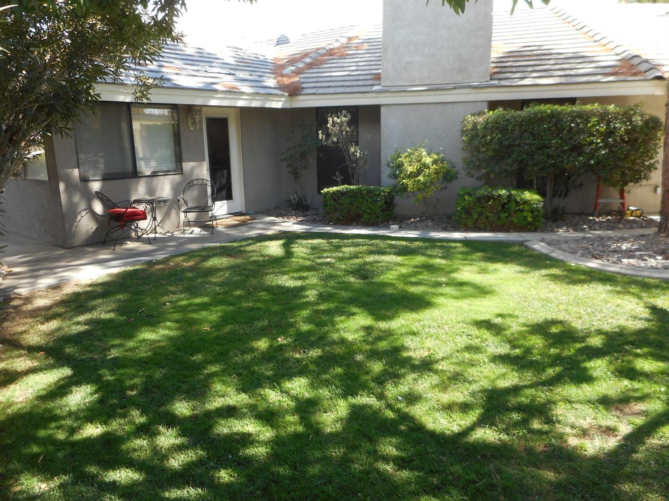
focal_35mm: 25
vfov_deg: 54.9
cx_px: 334
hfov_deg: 69.4
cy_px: 250
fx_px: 483
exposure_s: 1/100
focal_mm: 4.5
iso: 80
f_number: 3.7
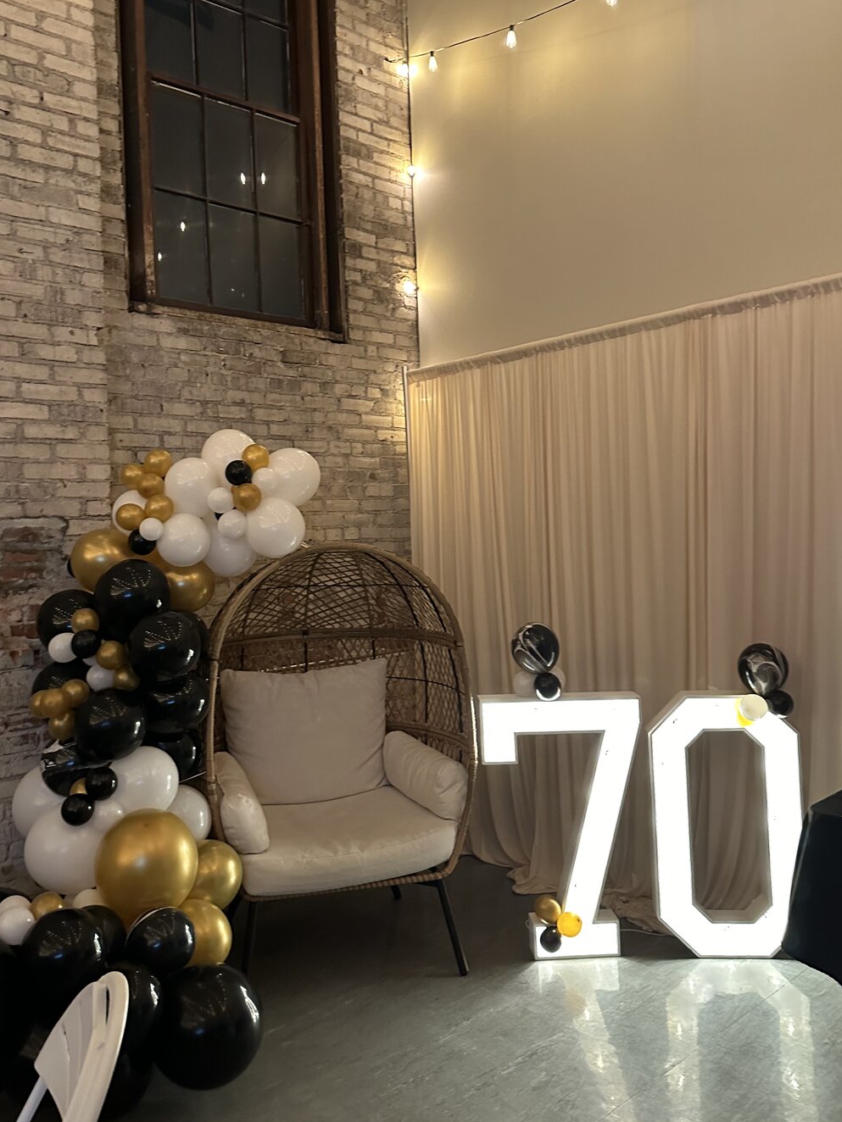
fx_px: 941
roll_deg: +2.6
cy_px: 511
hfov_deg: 48.1
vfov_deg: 61.6
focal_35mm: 29
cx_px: 366
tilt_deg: +2.0
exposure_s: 1/40
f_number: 1.78
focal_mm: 6.86
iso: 800
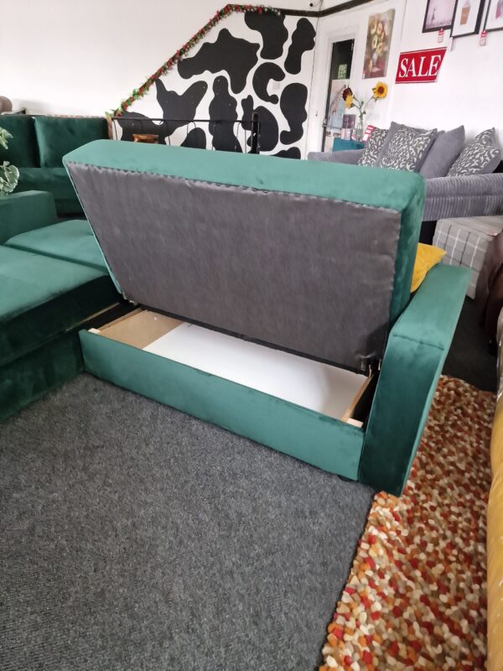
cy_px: 336
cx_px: 252
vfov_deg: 73.9
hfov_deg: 58.9
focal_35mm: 23
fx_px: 446
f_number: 1.8
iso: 80
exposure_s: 1/60
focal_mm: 6.4
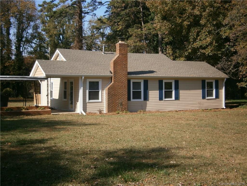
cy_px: 93
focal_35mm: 47
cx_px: 124
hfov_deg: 40.4
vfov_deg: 30.9
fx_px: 335
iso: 80
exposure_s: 1/640
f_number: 3.4
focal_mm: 8.3
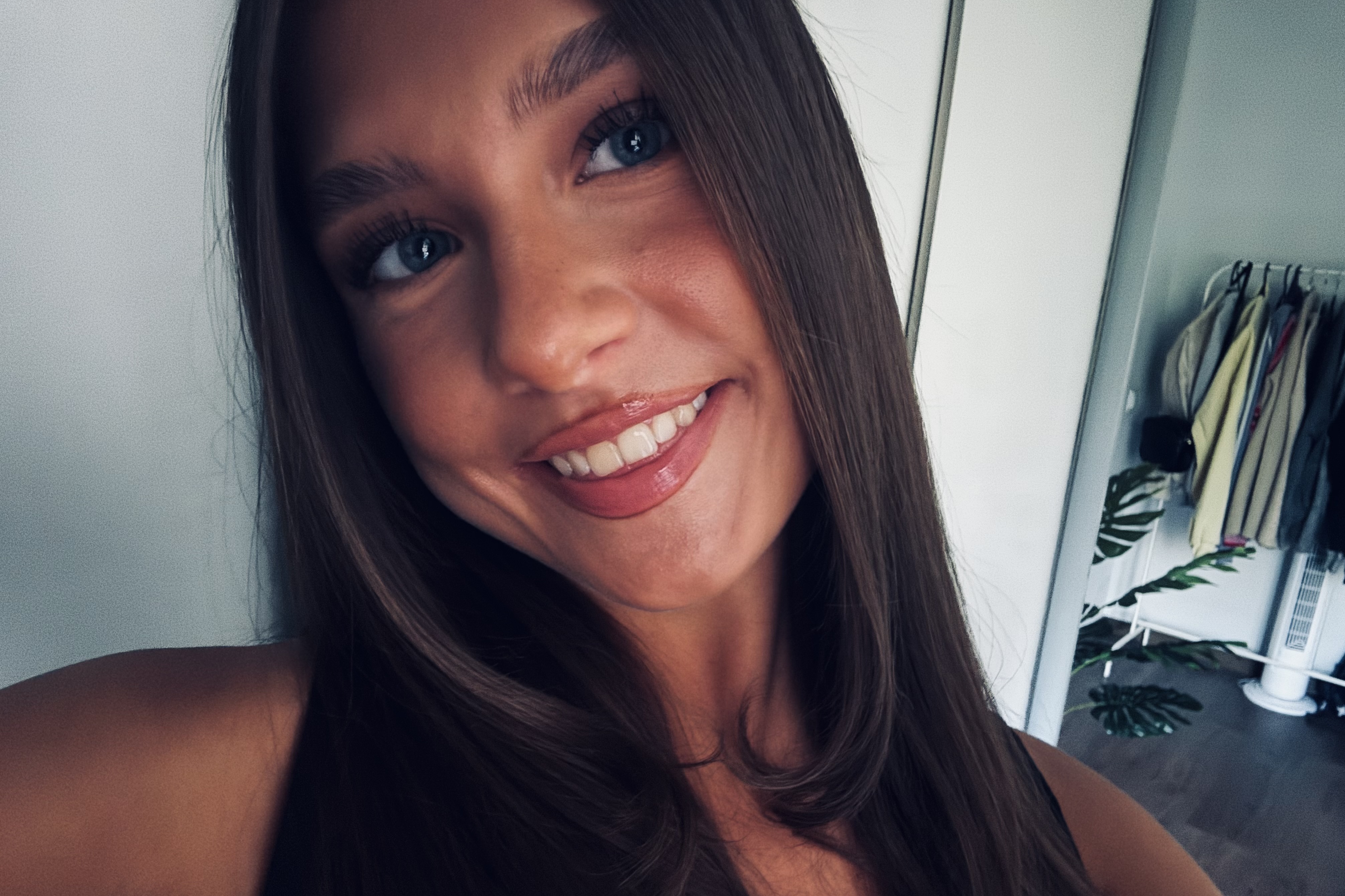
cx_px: 674
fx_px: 897
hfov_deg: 73.7
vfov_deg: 53.0
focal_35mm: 24
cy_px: 498
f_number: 1.9
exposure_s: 1/15
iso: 1250
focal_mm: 2.69
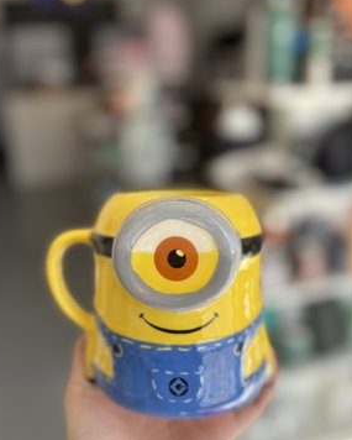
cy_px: 202
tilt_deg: -14.2
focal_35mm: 38
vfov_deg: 47.9
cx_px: 170
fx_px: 495
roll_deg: +2.0
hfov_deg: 39.2
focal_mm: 5.96
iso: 64
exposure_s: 1/576
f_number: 1.6
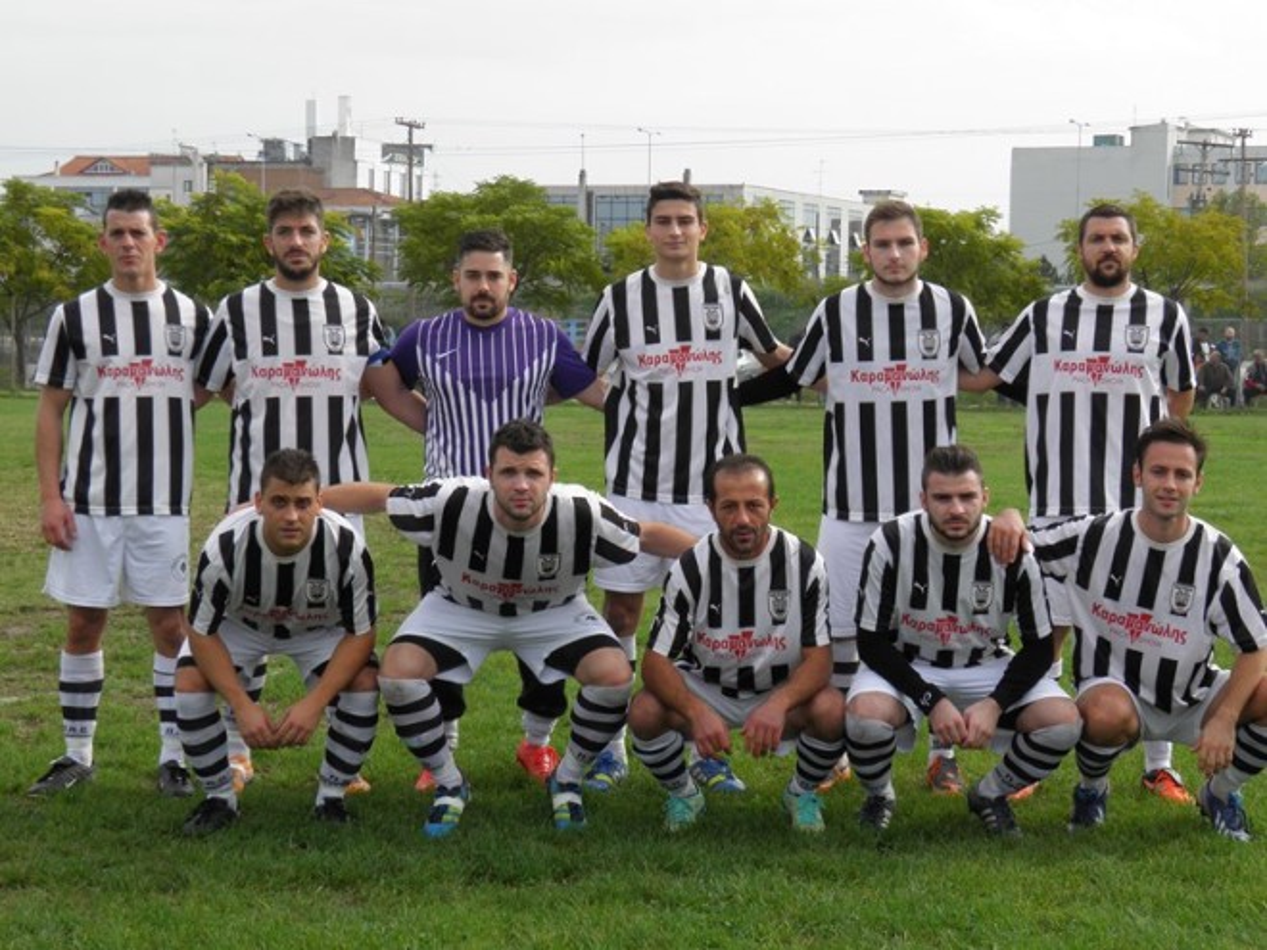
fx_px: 2672
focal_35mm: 73
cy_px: 475
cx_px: 634
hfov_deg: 26.7
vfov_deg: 20.2
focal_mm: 13.2
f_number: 5.5
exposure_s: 1/200
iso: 50
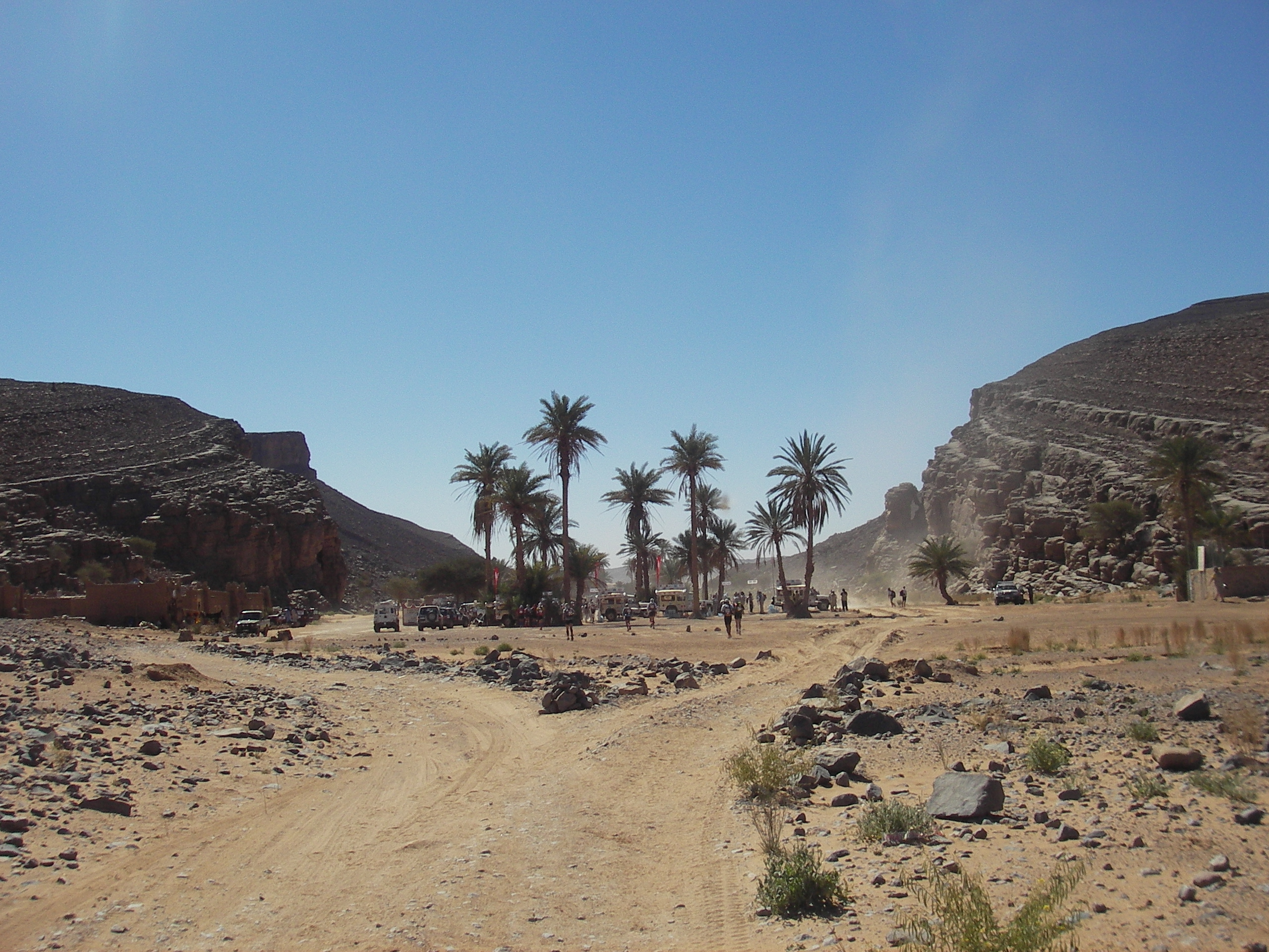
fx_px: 1393
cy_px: 476
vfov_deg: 37.7
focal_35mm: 38
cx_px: 634
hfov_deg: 49.0
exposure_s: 1/400
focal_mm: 6.3
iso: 50
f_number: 6.6
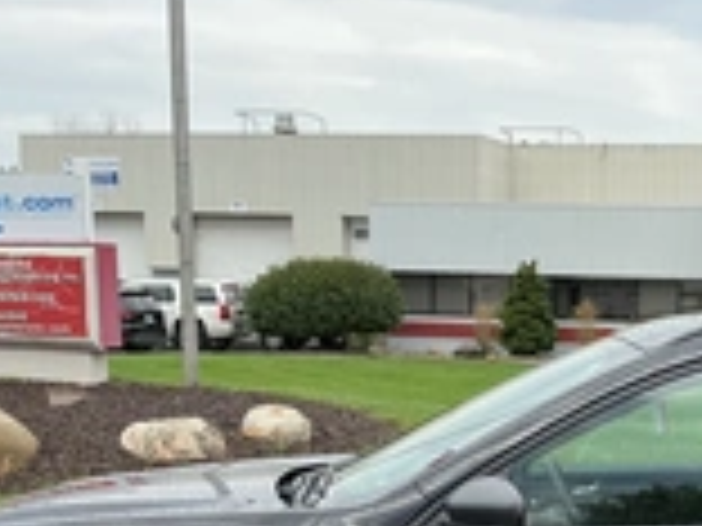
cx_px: 684
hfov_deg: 25.8
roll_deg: -2.2
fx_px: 1460
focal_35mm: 72
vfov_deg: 19.4
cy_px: 607
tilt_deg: -10.9
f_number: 1.8
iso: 25
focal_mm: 3
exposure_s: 1/457
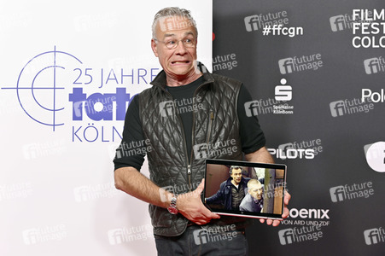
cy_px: 128
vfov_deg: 17.5
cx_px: 192
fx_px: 834
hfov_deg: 26.0
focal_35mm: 78
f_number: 5
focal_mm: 78
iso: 1000
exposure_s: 1/200
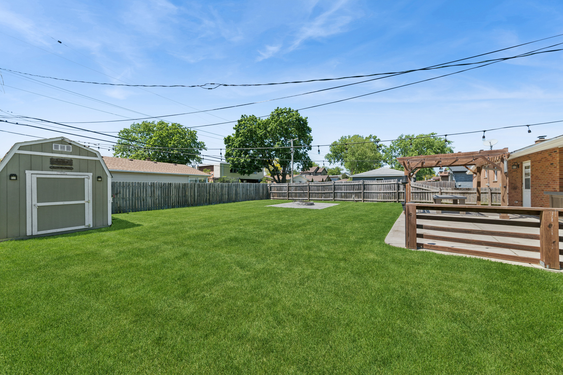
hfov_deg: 112.6
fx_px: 188
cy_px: 188
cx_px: 282
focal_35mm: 12
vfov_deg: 90.0
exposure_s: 1/100
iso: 100
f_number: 13
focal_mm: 12
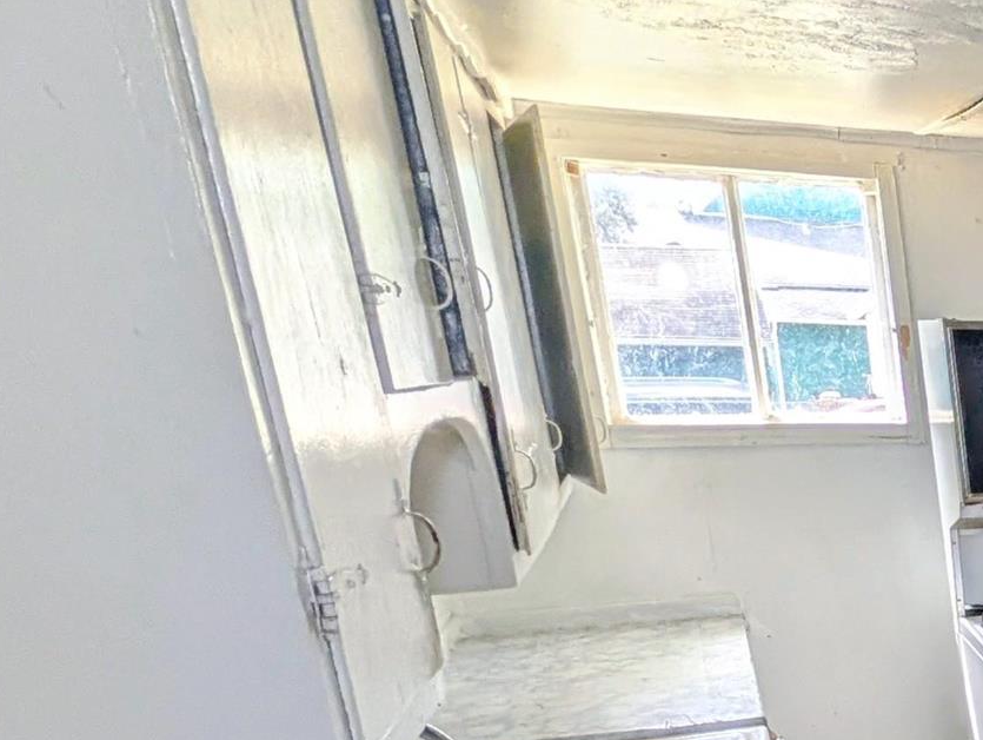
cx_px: 1581
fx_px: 1251
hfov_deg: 26.1
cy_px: 733
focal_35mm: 44
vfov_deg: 30.7
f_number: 1.7
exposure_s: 1/252
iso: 44
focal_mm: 2.02
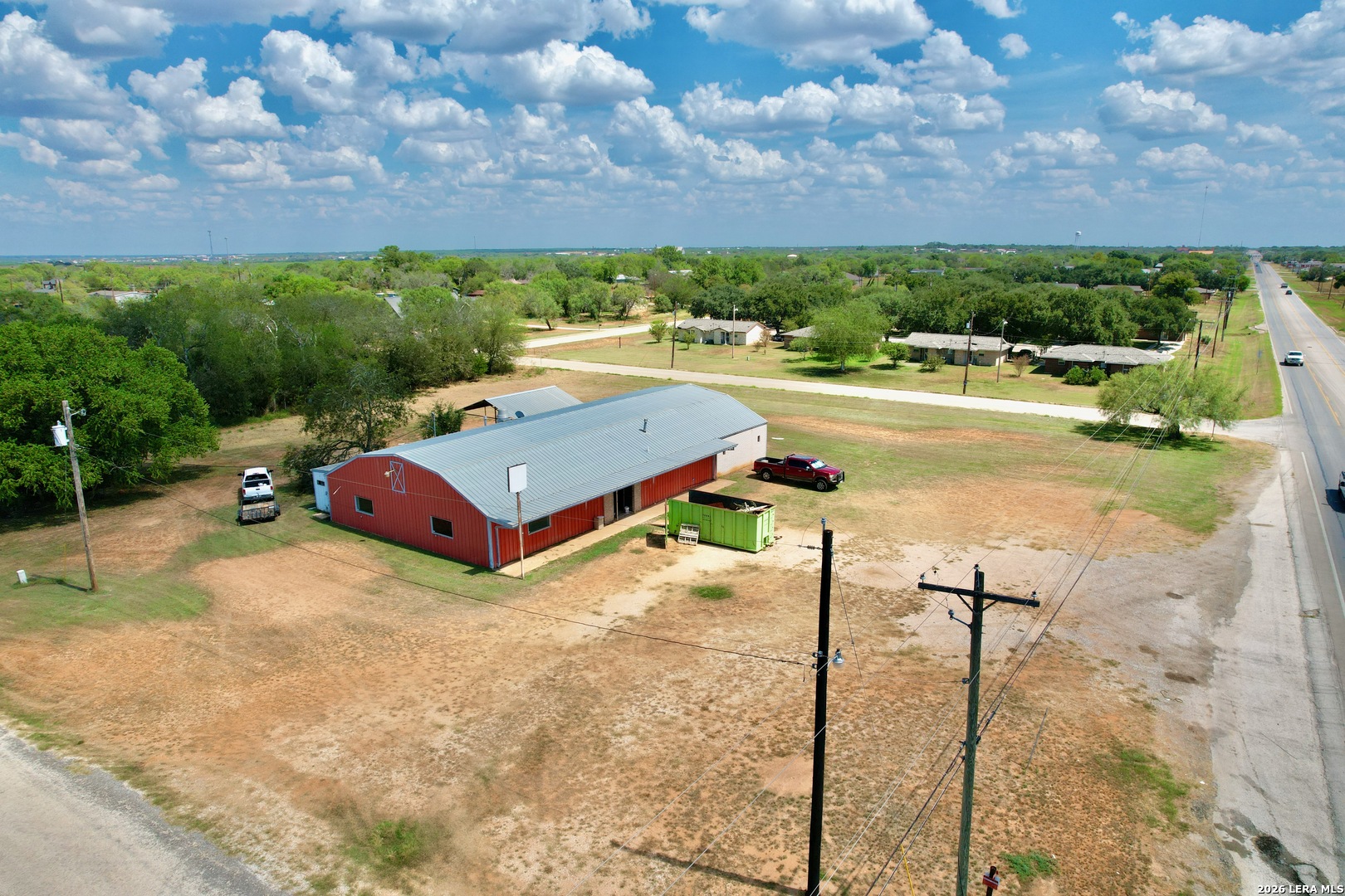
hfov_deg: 78.6
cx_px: 672
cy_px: 448
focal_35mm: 22
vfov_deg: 57.2
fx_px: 822
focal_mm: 8.38
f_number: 2.8
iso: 110
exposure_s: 1/2500
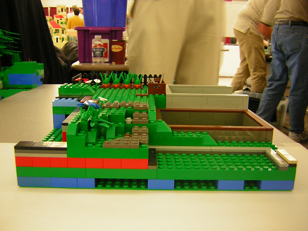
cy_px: 116
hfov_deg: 51.4
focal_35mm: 36
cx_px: 154
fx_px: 320
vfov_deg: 39.7
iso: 86
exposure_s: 1/5.8
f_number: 2.6
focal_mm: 4.7
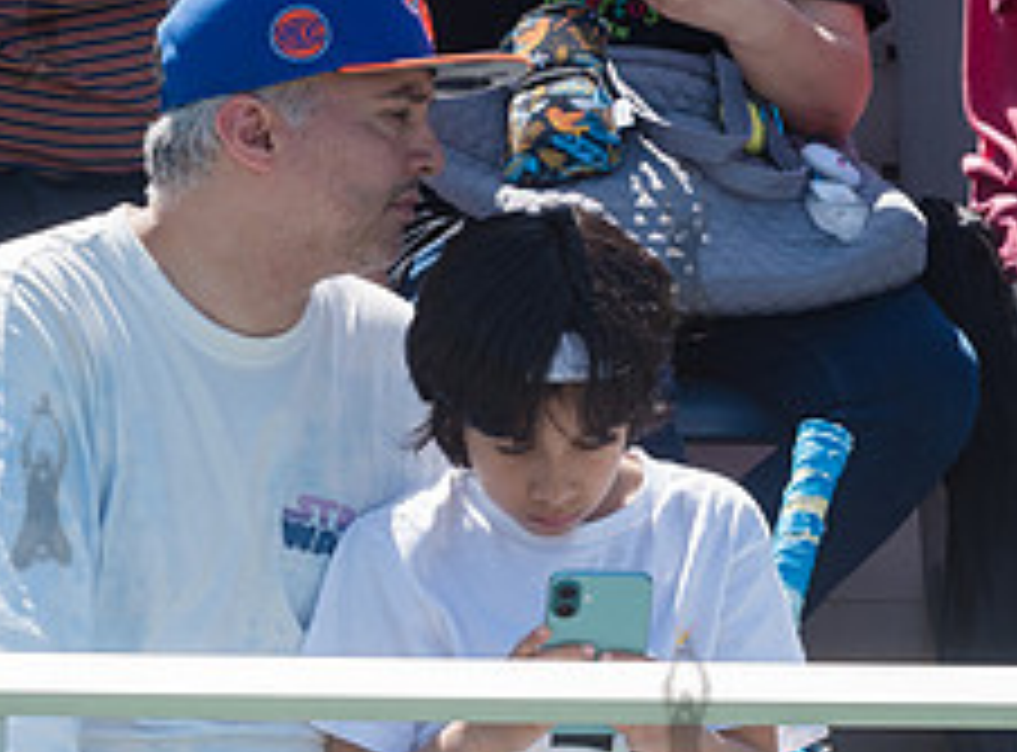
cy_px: 422
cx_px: 261
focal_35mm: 414
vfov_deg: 3.6
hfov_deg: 4.8
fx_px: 12099
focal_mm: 125
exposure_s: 1/200
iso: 200
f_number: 9
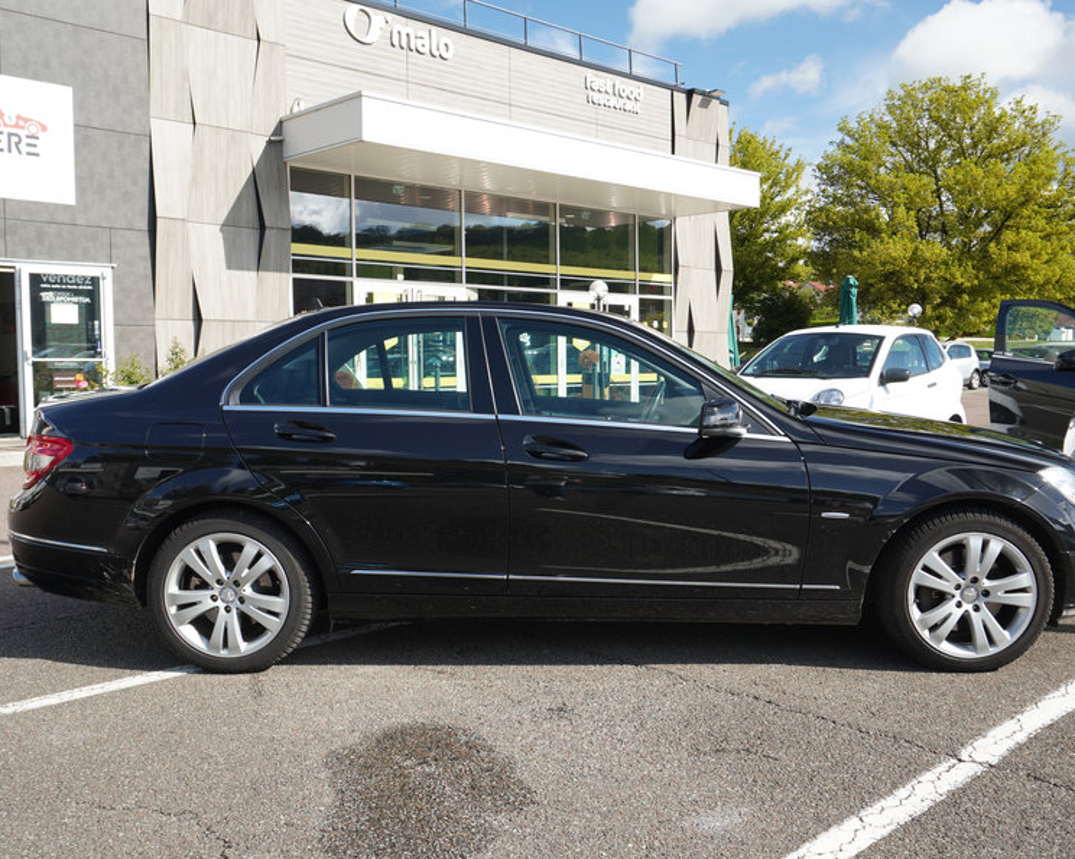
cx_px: 551
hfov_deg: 52.8
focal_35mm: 34
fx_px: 1082
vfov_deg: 43.3
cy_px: 430
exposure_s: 1/125
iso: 100
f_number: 5.6
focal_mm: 20
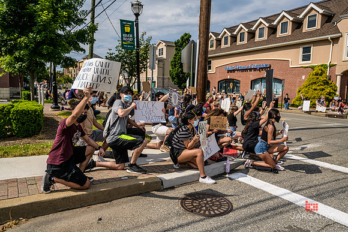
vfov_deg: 49.6
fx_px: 251
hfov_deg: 69.4
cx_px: 174
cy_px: 116
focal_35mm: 26
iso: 200
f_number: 4
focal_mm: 26
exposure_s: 1/3200
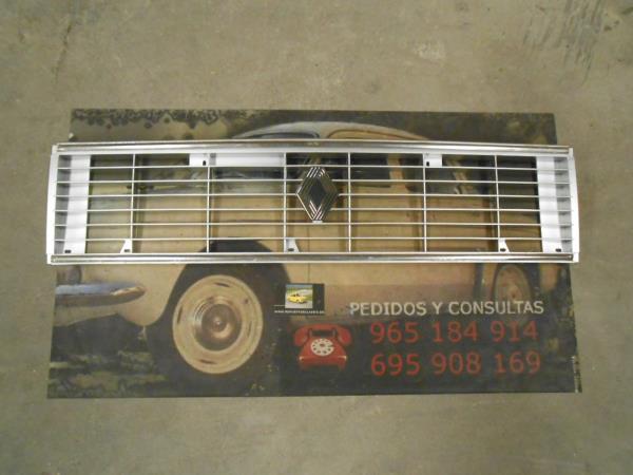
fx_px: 475
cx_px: 316
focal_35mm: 26
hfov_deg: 67.3
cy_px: 238
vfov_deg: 53.1
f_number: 3.5
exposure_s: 1/20
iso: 800
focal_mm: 4.6
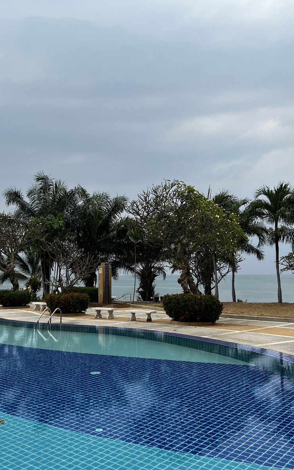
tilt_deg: +5.4
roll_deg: +0.6
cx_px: 124
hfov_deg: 34.4
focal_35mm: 37
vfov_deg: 52.7
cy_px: 236
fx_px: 474
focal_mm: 5.7
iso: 50
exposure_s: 1/1808
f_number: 1.5
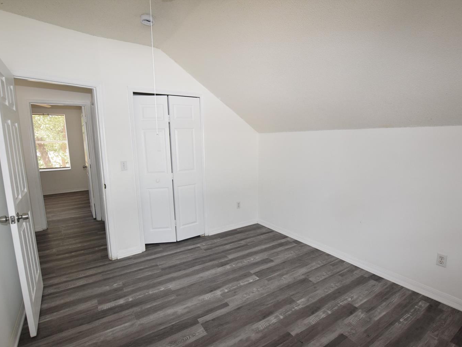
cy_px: 180
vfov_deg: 74.7
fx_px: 227
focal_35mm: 17
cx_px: 232
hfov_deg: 91.0
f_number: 5.6
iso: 800
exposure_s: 1/125
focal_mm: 10
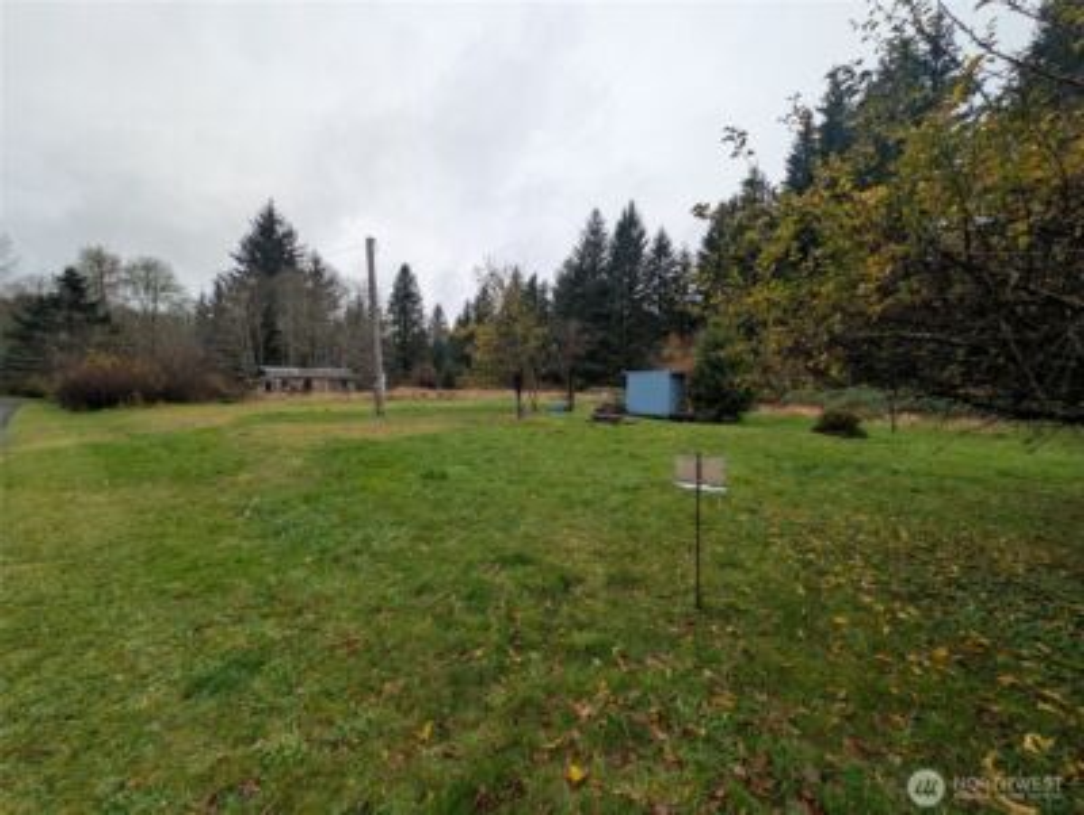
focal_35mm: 12
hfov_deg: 110.5
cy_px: 408
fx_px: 376
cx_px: 542
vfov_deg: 94.6
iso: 42
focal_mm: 2.23
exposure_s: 1/482
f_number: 1.95
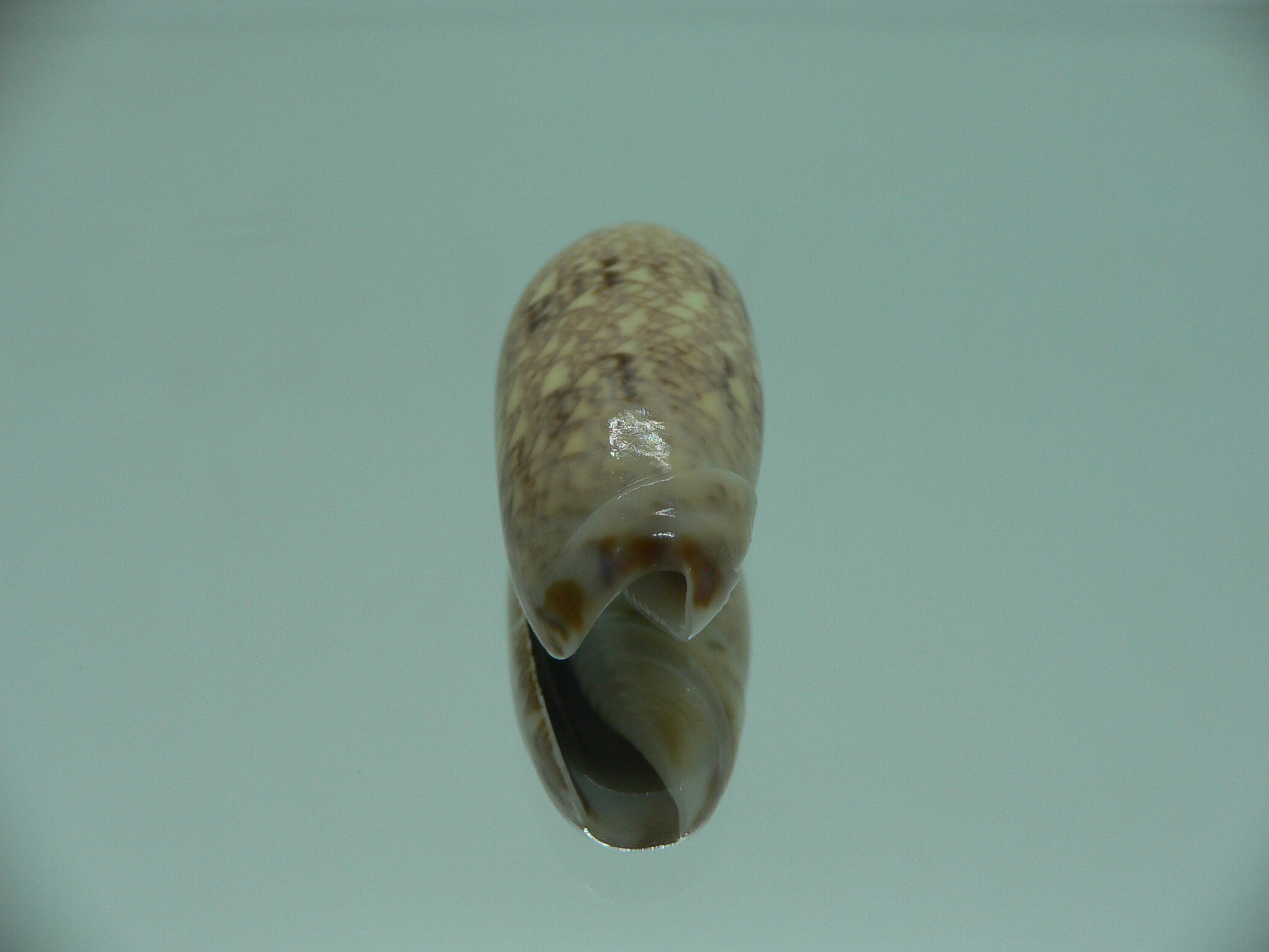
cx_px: 634
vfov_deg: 40.7
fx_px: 1283
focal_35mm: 35
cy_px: 476
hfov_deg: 52.6
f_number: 2.8
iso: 80
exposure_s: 1/80
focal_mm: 4.6
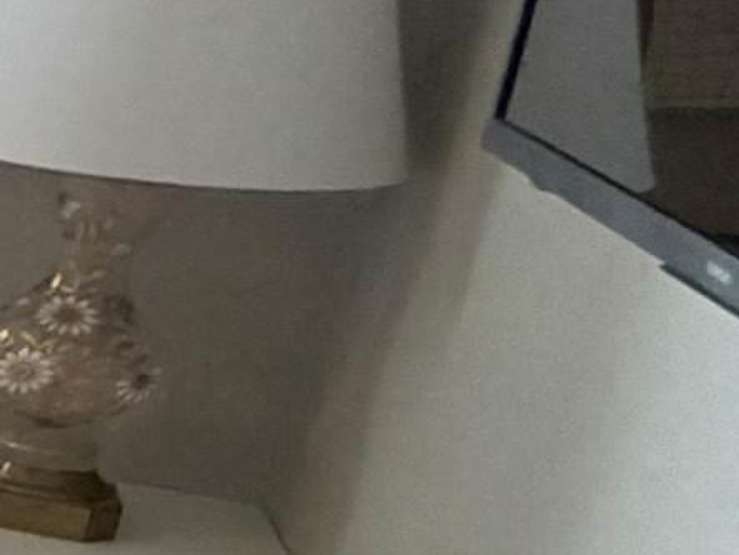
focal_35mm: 97
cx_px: -1735
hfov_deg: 10.1
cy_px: 308
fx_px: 2072
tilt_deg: -16.7
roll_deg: -0.7
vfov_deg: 15.3
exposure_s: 1/120
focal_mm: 2.22
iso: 320
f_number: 2.2
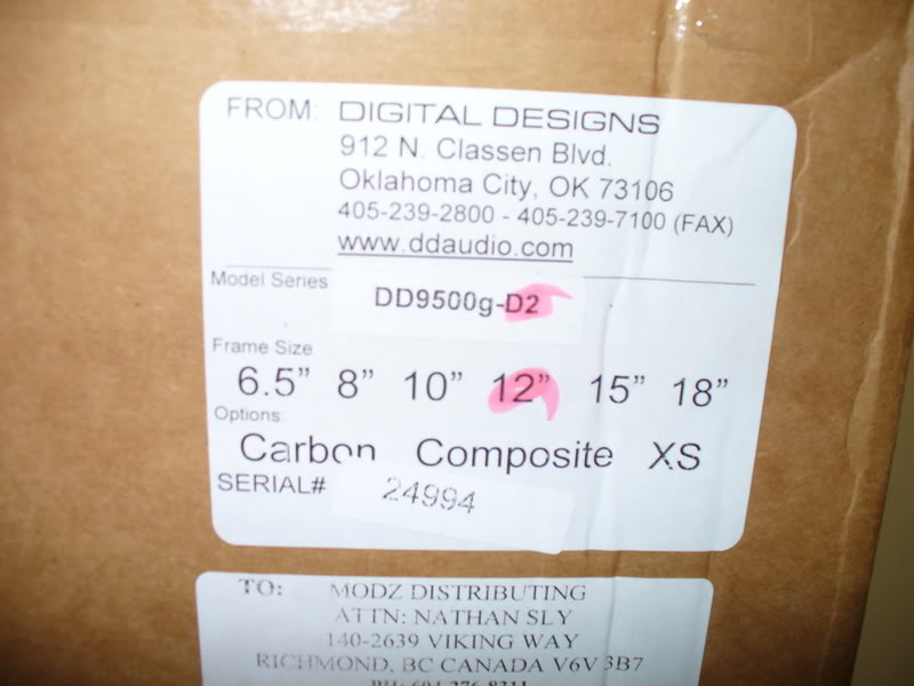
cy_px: 343
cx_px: 457
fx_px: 977
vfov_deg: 38.7
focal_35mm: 37
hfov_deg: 50.1
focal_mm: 6.1
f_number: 2.8
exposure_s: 1/60
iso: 100
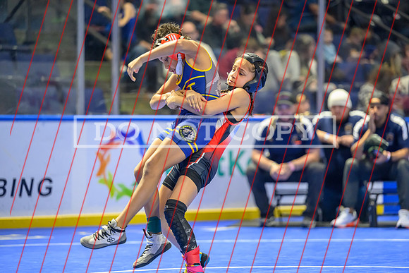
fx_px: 1704
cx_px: 204
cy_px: 136
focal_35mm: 150
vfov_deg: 9.2
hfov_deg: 13.7
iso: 5600
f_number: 2.8
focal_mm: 150
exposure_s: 1/800
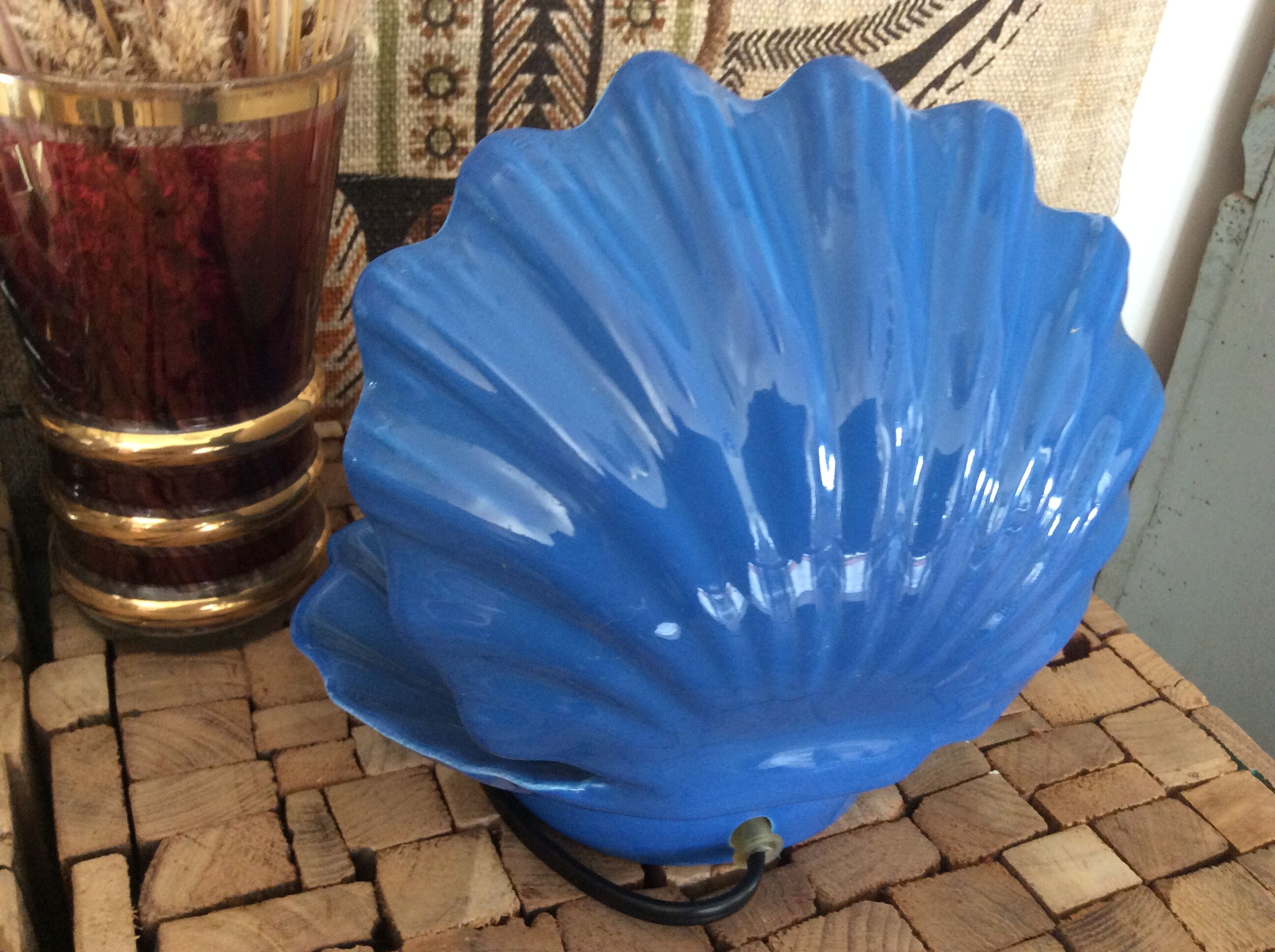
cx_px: 638
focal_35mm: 32
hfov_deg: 56.9
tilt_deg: -31.3
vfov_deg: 44.1
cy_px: 476
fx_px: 1177
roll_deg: -5.0
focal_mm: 3.3
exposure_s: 1/25
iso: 160
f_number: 2.4
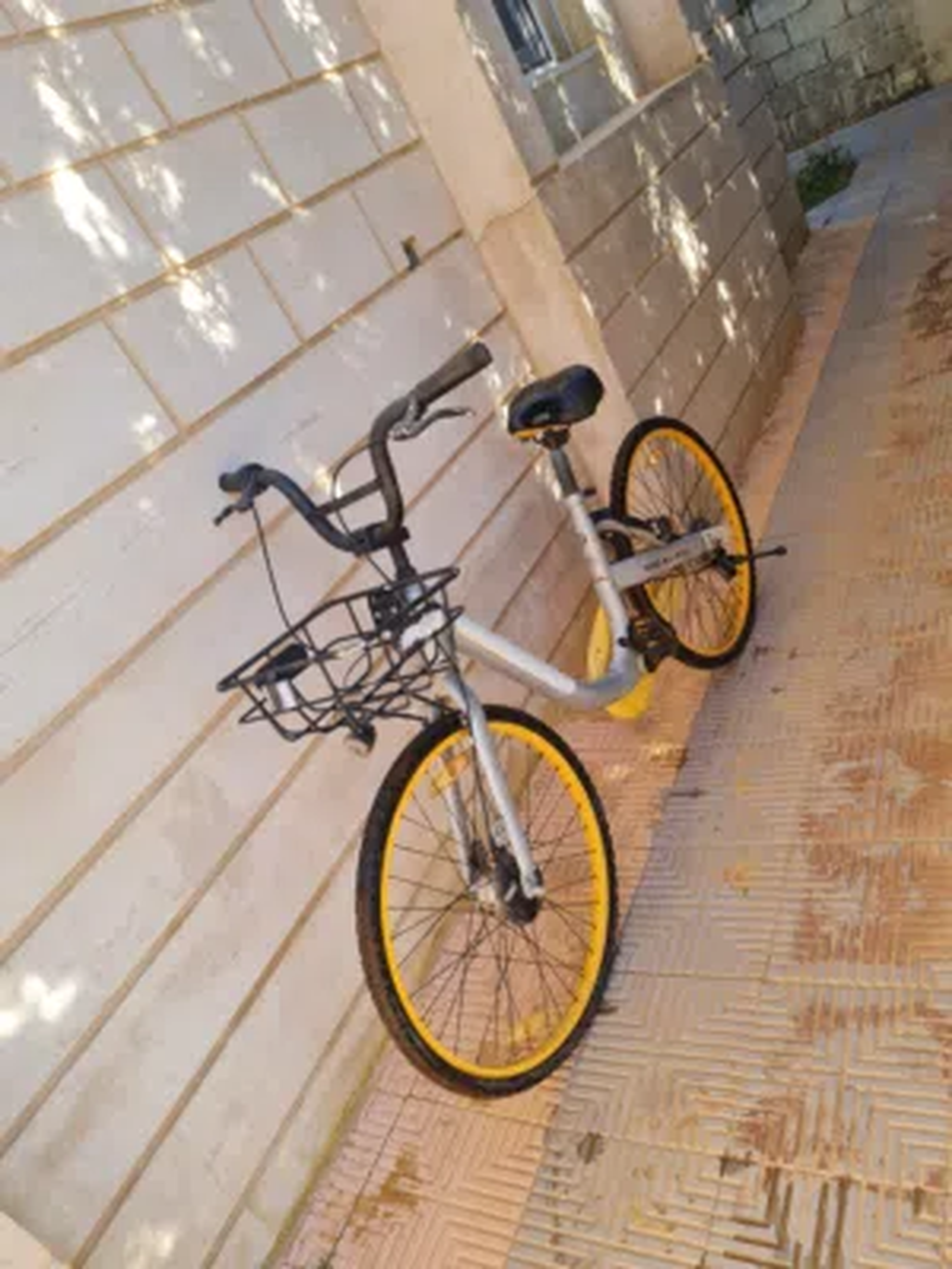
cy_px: 634
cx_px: 476
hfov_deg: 53.1
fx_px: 953
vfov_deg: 67.3
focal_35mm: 26
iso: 50
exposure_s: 1/292
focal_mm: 5.4
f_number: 1.8
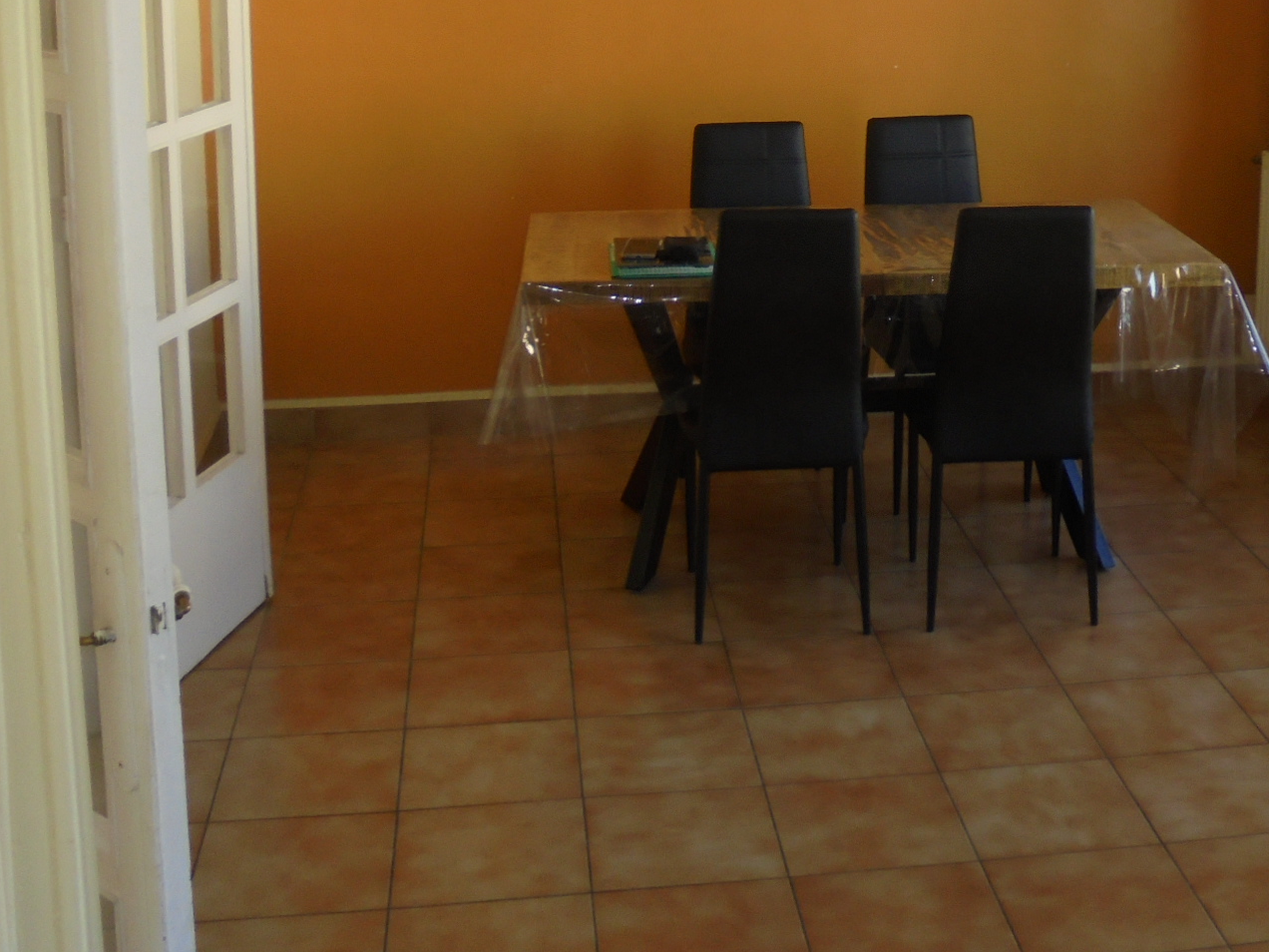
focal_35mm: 53
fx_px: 1943
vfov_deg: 26.9
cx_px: 909
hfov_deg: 35.6
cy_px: 158
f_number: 3.5
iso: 100
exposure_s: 1/50
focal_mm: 4.6
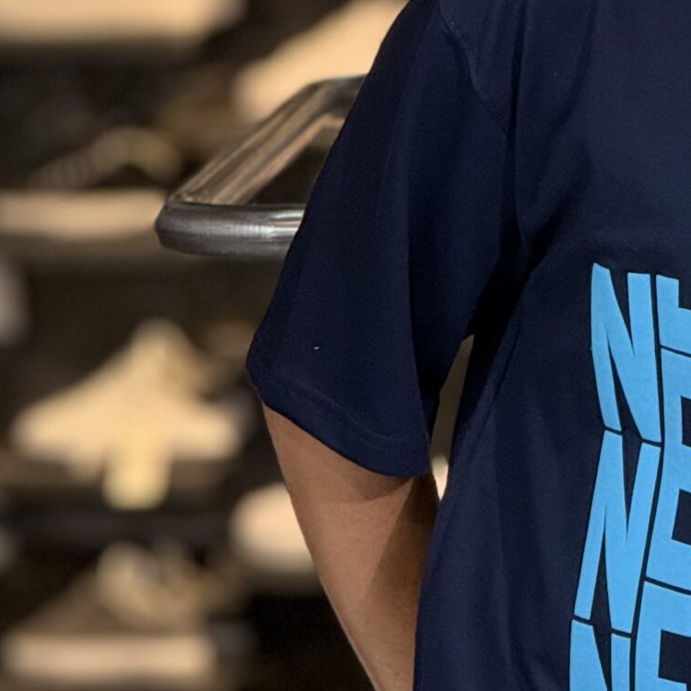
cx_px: 866
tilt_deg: -6.4
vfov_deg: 4.8
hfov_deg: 4.8
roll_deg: +1.2
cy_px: 428
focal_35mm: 362
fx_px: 8176
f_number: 2.8
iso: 200
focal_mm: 15.66
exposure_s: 1/100
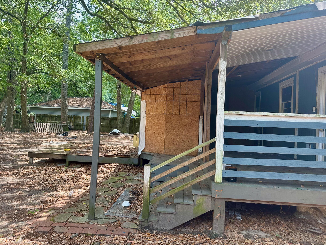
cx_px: 153
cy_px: 113
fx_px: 245
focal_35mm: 26
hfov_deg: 67.2
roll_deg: -2.4
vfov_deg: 53.0
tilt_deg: +0.6
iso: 64
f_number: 1.78
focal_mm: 6.86
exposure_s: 1/192
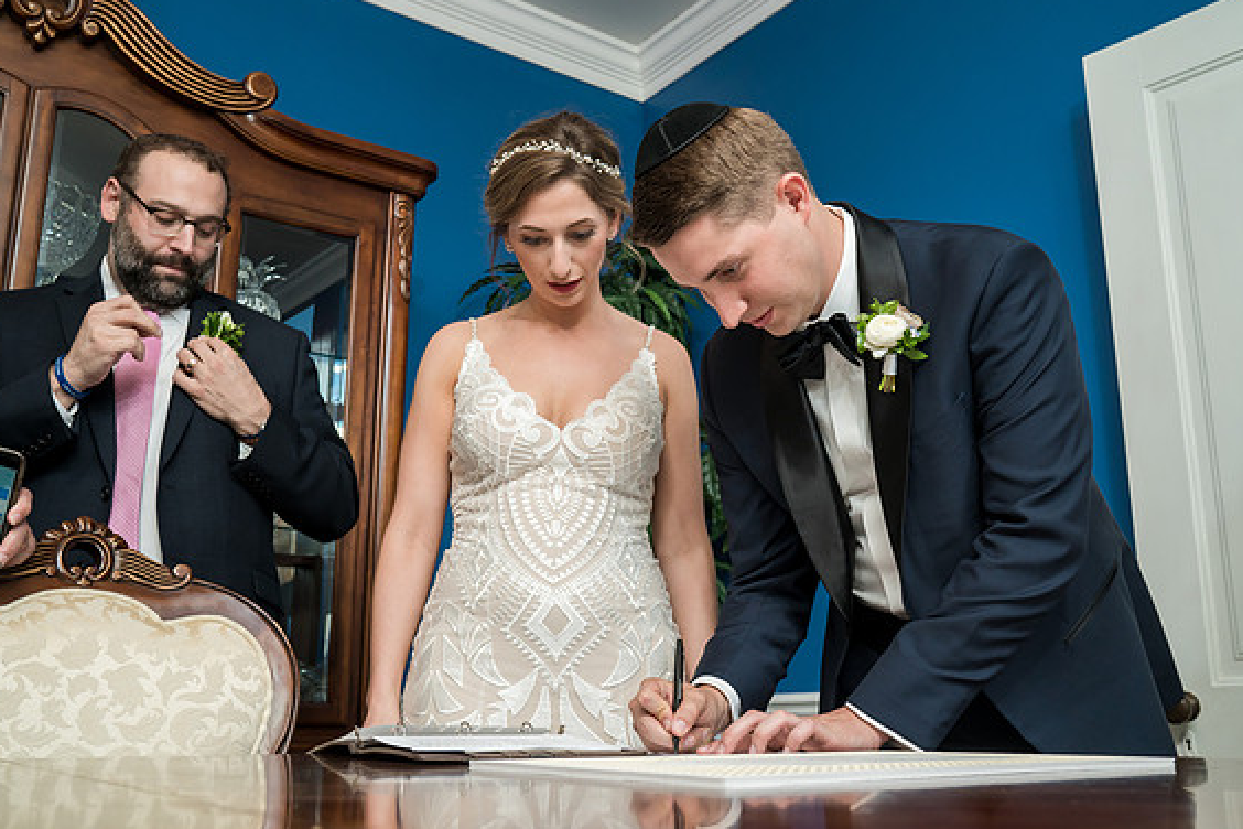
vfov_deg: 36.9
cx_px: 624
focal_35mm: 36
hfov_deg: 53.1
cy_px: 413
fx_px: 1243
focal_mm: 35
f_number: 5.6
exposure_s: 1/200
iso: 1600
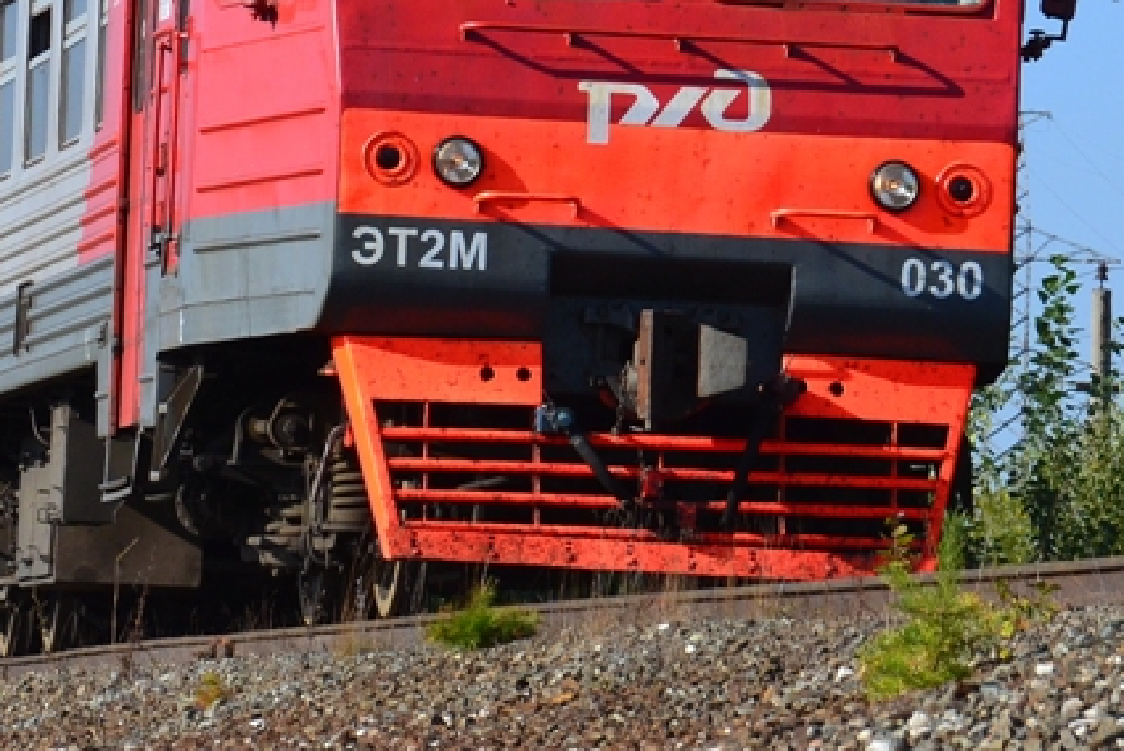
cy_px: 21
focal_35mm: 317
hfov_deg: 6.5
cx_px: 473
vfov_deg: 4.3
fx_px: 9917
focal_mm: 75
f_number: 11
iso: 400
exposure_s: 1/500
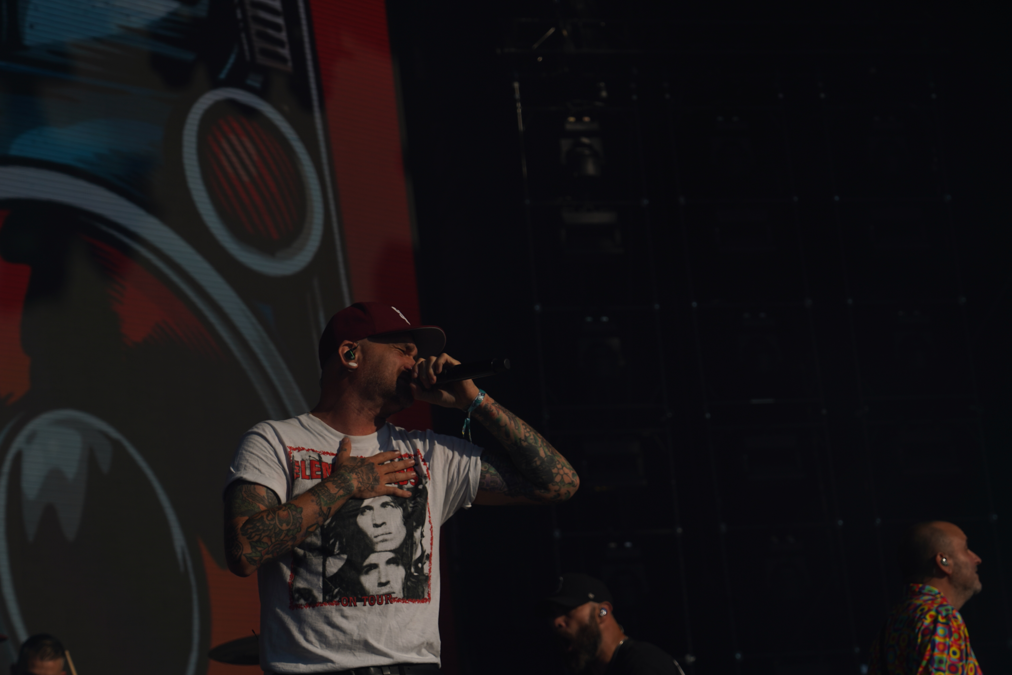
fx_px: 2951
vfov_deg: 13.0
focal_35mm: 105
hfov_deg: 19.5
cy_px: 338
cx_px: 506
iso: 100
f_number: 8
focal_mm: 105
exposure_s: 1/1250
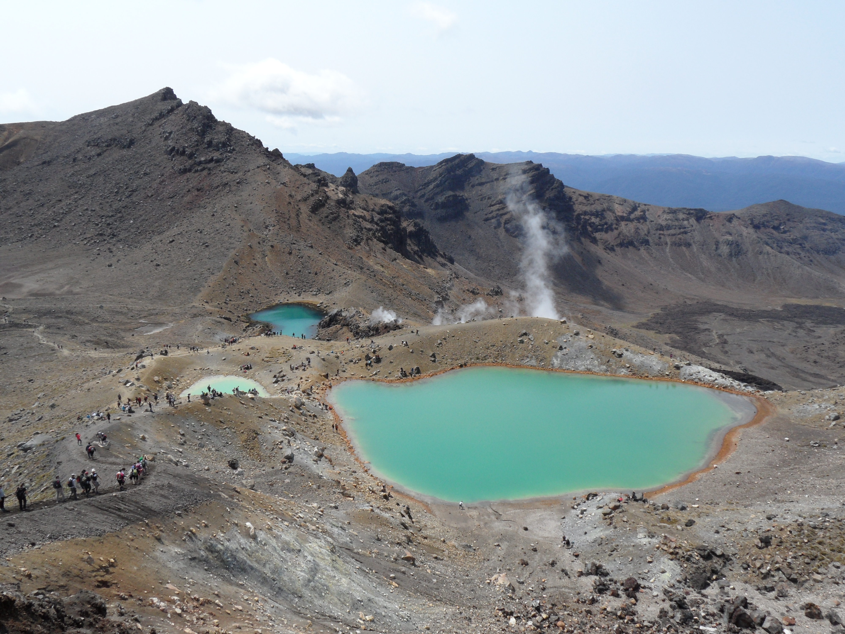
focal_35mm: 28
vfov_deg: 49.7
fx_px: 683
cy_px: 317
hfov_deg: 63.4
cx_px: 422
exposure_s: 1/750
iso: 80
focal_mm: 4.6
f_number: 4.8
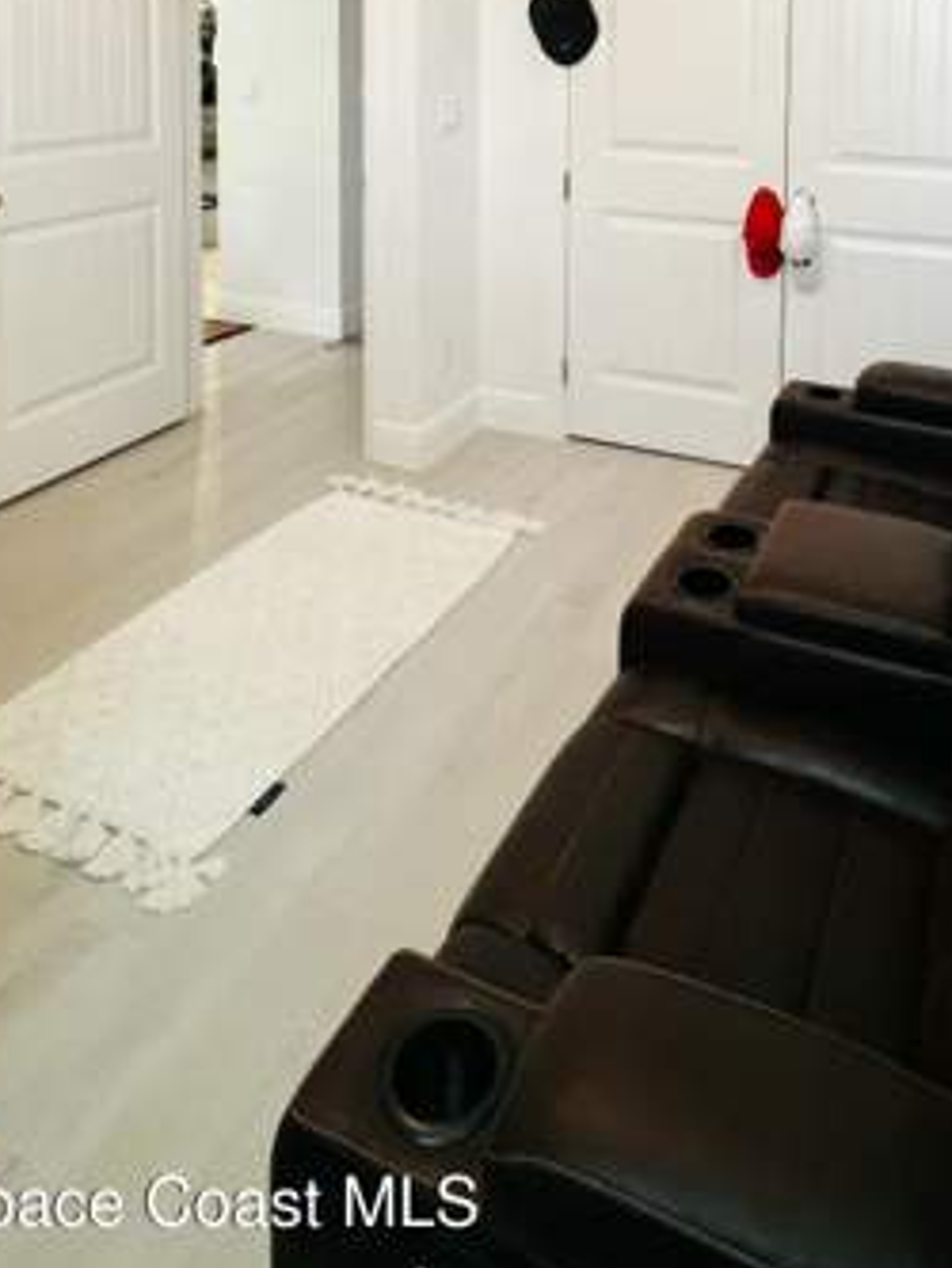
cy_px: 95
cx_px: 617
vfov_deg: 57.9
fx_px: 916
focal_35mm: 25
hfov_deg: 54.0
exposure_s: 1/60
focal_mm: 1.57
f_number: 1.8
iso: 160
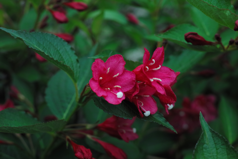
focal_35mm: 45
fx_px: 298
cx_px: 119
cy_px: 80
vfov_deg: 29.9
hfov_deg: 43.6
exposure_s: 1/320
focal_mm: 30
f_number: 5
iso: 100
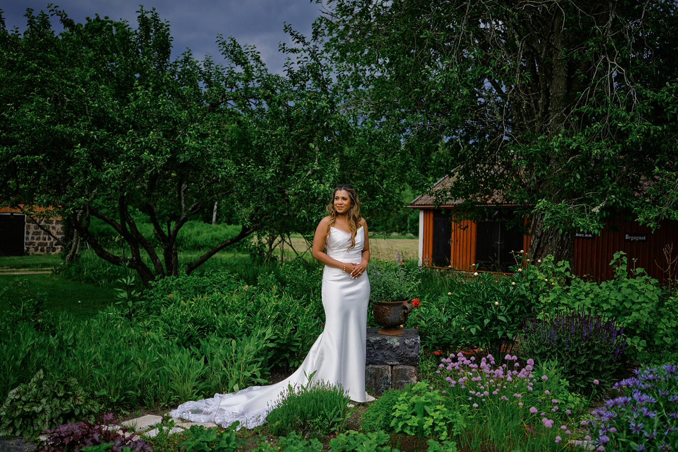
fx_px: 659
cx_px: 339
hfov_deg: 54.4
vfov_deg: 37.9
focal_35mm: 35
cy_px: 226
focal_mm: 23
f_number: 1.4
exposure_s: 1/8000
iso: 200
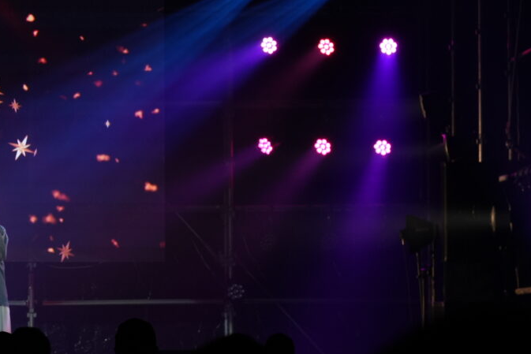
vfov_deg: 5.1
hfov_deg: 7.5
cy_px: 176
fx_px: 3998
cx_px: -137
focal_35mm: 271
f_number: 7.1
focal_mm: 95
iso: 500
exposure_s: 1/100
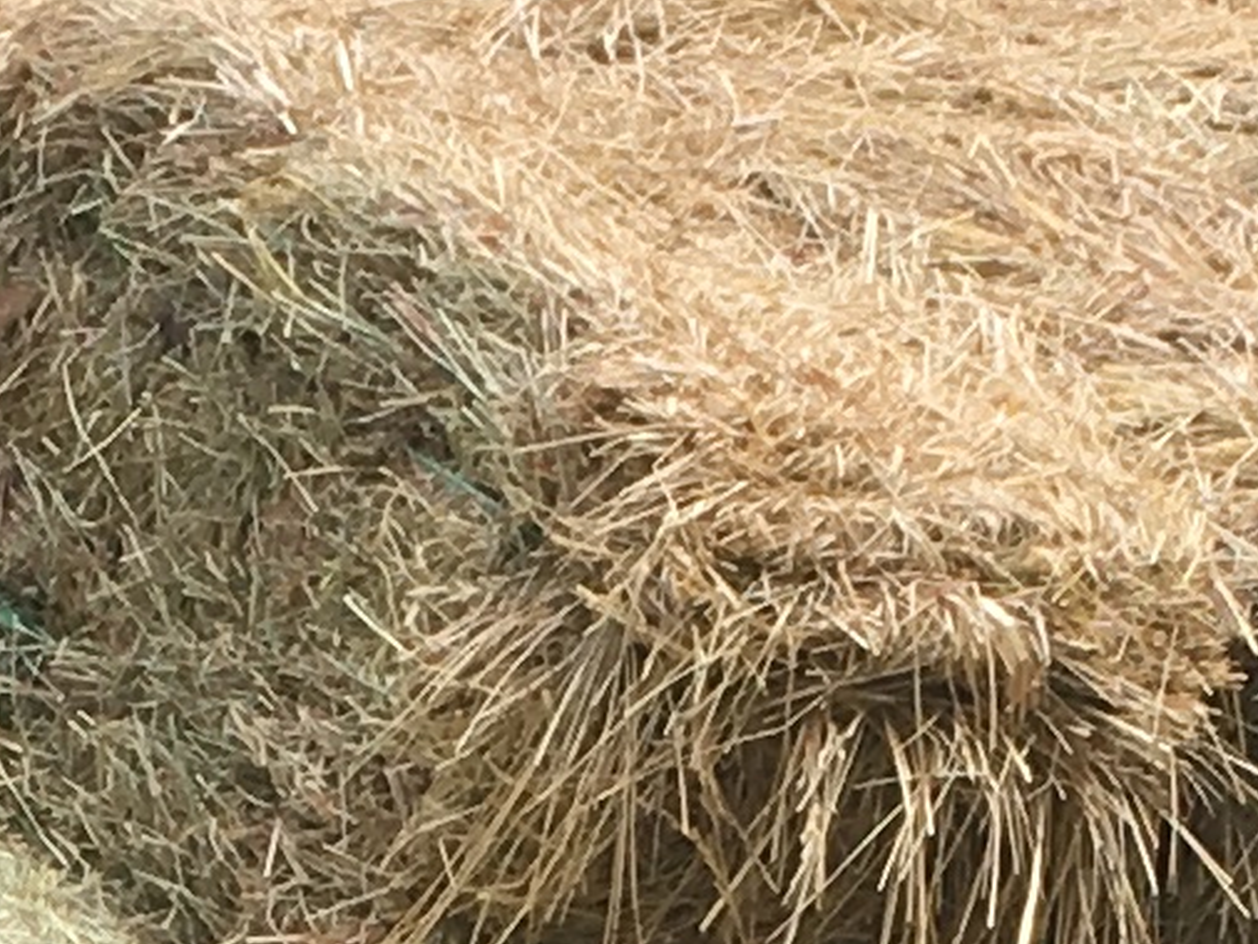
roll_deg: -2.5
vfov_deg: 6.2
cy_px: 1953
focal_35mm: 231
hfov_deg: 8.6
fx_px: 8399
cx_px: 644
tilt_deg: -8.1
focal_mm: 4.15
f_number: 2.2
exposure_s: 1/582
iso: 25
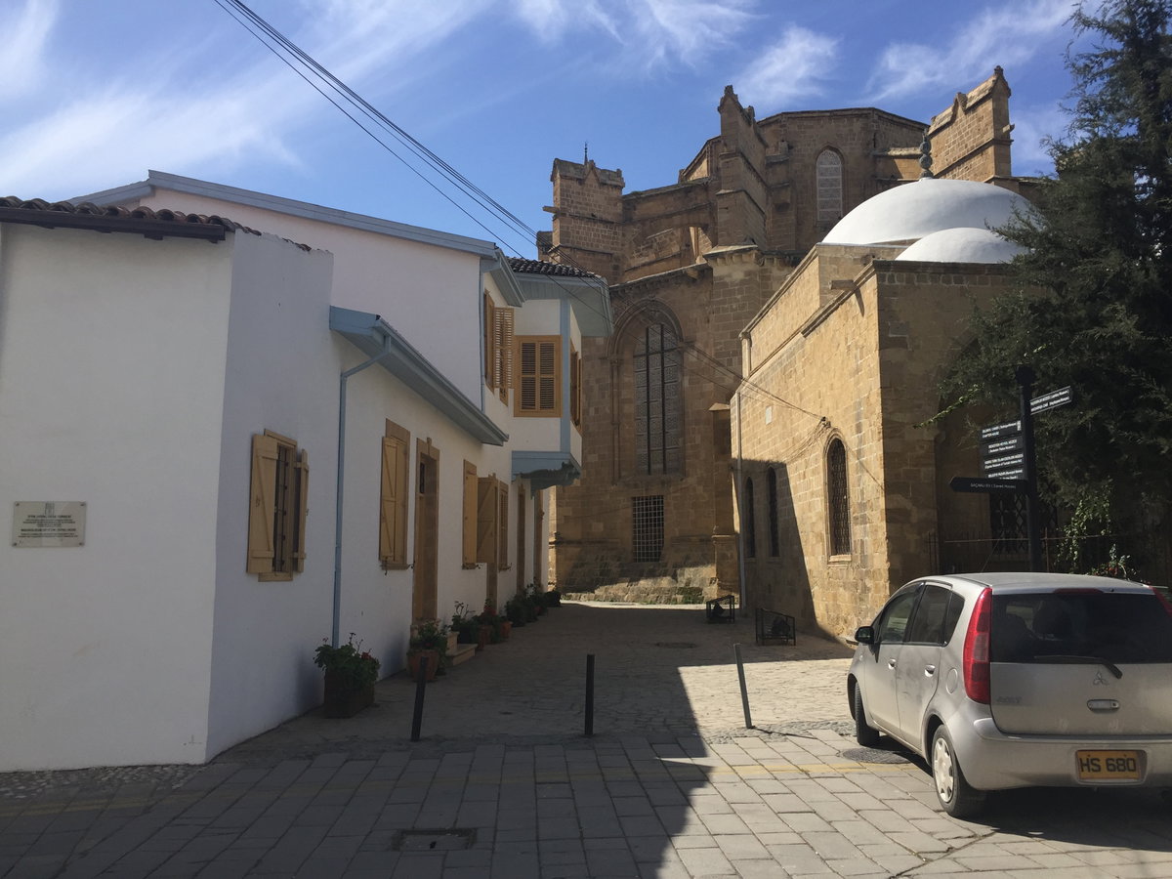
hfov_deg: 61.7
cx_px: 586
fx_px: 982
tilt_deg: +6.7
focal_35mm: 29
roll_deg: -1.2
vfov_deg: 48.2
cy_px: 440
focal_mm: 4.15
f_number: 2.2
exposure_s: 1/2326
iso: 32
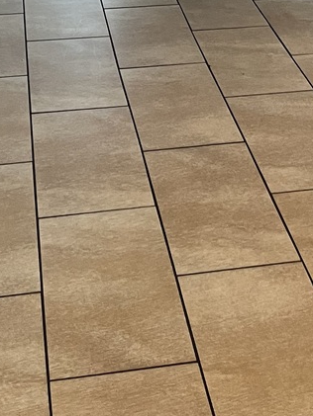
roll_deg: -0.3
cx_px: 267
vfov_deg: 18.3
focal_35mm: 89
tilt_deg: -5.5
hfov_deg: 16.4
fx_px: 1072
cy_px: -288
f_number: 1.6
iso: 125
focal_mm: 5.1
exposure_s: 1/60
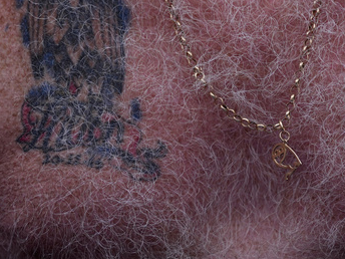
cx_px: 245
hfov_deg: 3.5
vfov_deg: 2.6
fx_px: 5711
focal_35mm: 573
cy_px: -71
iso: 320
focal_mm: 200
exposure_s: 1/2500
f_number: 2.8
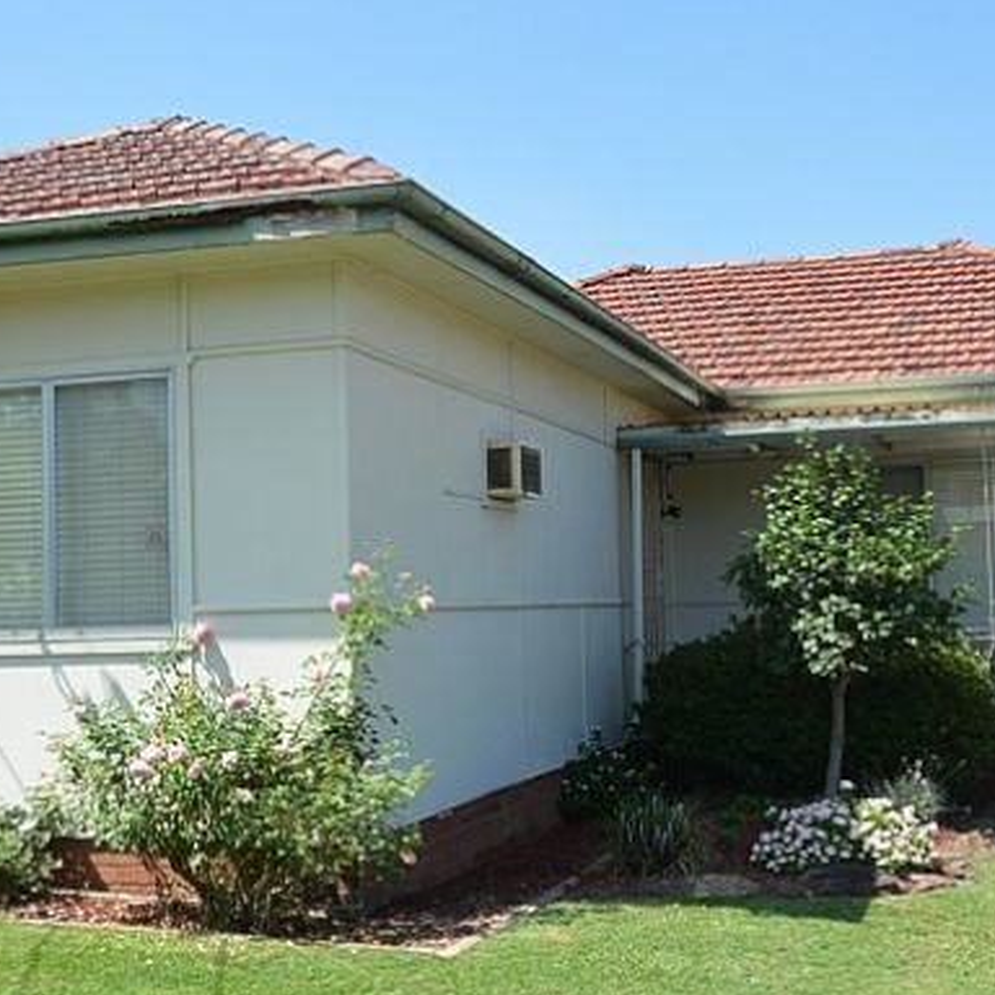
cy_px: 507
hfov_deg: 48.0
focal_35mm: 34
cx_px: 622
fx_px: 1106
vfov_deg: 48.4
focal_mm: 10
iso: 220
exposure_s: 1/60
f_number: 4
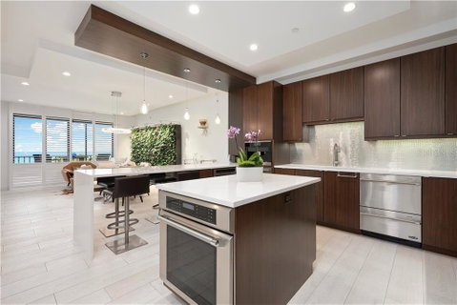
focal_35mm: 16
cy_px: 152
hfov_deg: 96.7
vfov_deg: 73.8
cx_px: 228
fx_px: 203
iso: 400
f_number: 9
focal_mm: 16
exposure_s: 1/5
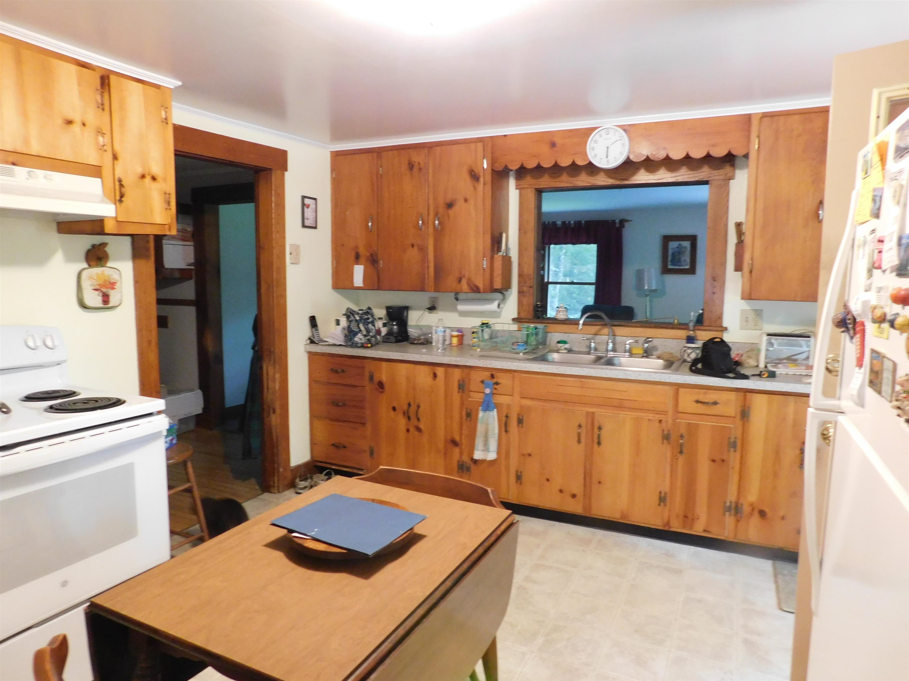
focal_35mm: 23
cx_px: 454
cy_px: 340
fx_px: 604
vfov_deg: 58.9
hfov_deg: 73.9
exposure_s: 1/8
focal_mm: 4
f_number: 3
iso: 450
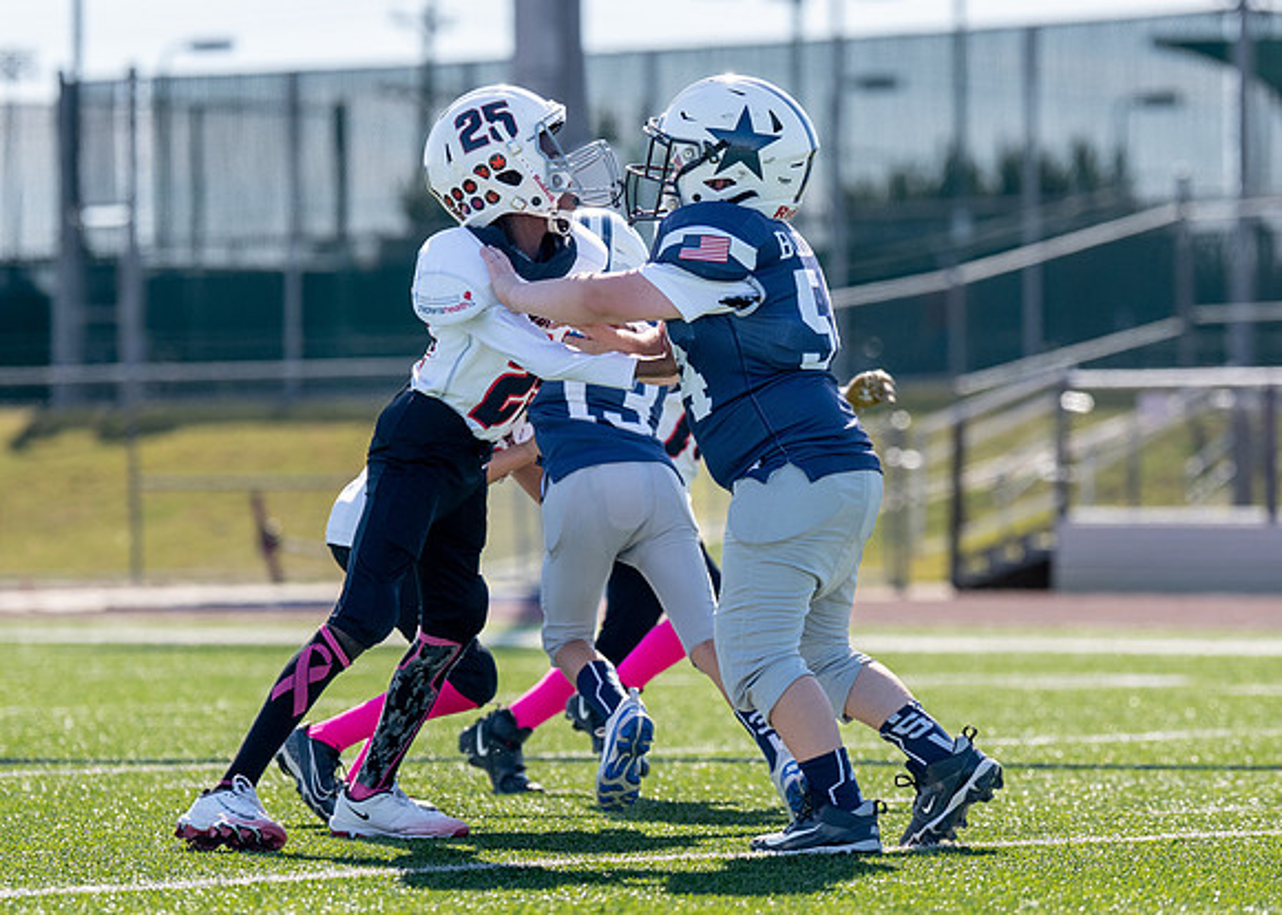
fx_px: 8196
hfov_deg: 8.9
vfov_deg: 6.4
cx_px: 746
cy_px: 443
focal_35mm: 225
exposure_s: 1/4000
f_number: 2.8
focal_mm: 127
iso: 320
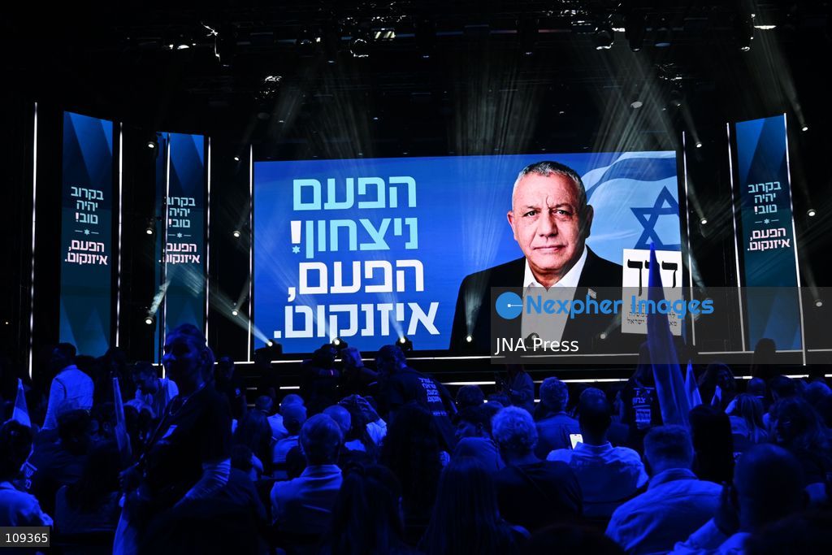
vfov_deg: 36.9
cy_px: 278
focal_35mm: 36
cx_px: 416
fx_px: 832
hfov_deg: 53.1
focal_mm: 24
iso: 800
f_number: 4
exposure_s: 1/125
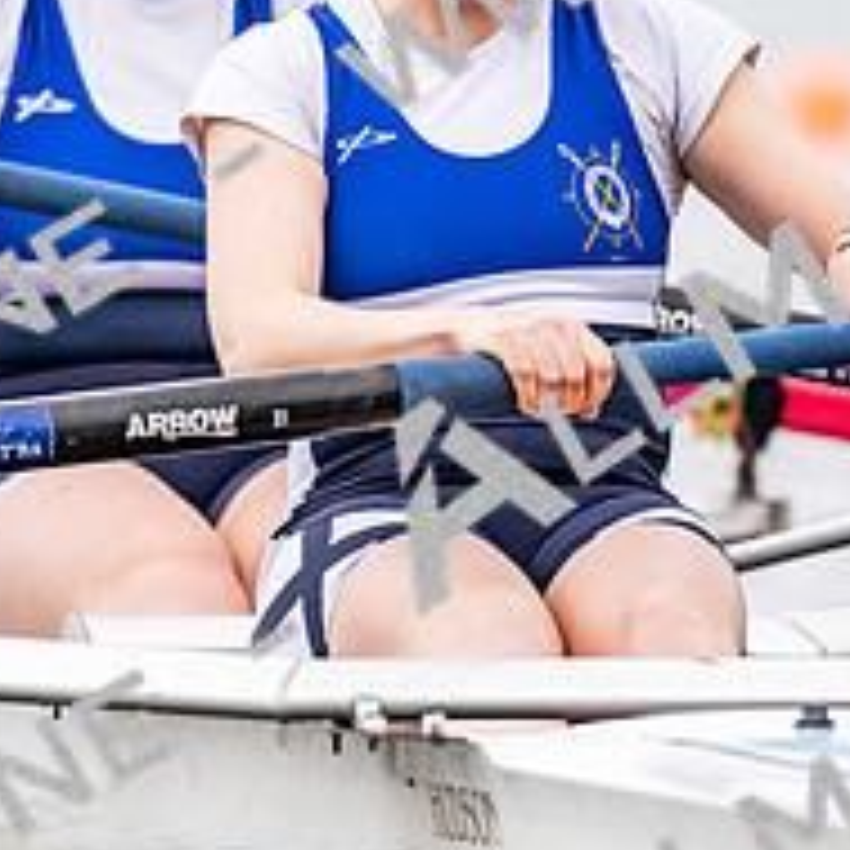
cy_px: 187
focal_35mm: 1565
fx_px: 43477
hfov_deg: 1.1
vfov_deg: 1.1
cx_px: 9
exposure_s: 1/2500
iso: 1250
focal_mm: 600
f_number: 4
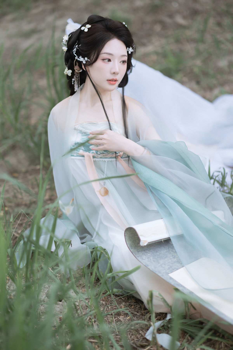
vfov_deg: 23.9
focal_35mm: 85
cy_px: 175
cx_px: 116
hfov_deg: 16.1
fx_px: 825
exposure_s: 1/800
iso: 200
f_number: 1.6
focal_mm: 85
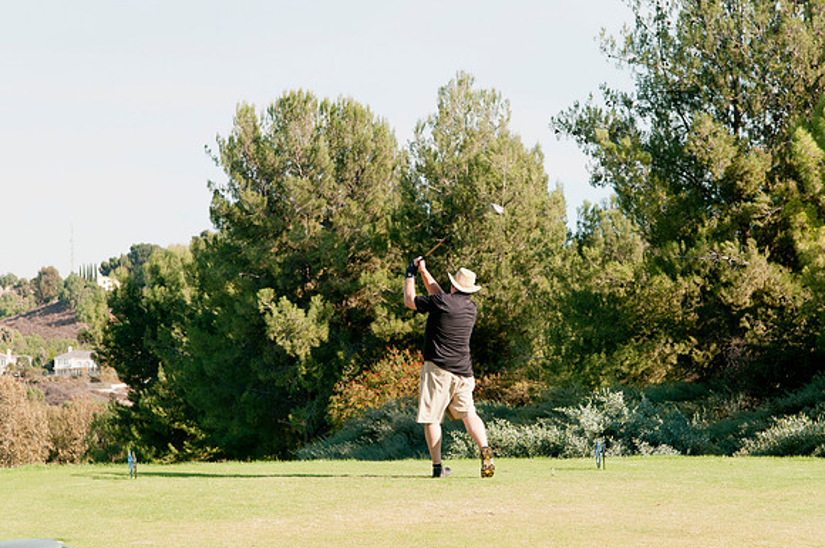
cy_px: 274
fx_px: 1888
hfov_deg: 24.6
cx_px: 412
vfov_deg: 16.5
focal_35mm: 82
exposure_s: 1/160
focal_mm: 55
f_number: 6.3
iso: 250
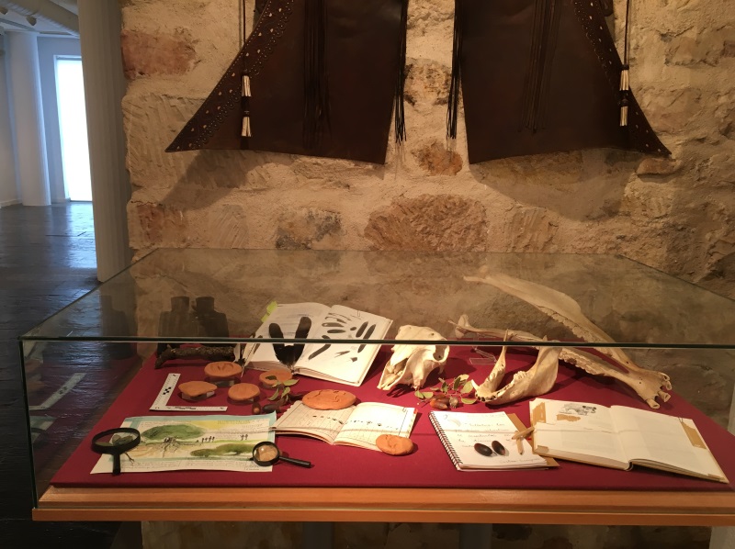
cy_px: 274
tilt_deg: -13.1
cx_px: 368
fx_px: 615
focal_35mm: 29
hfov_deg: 61.7
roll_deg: -1.9
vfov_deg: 48.1
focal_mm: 4.15
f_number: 2.2
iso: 64
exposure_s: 1/33
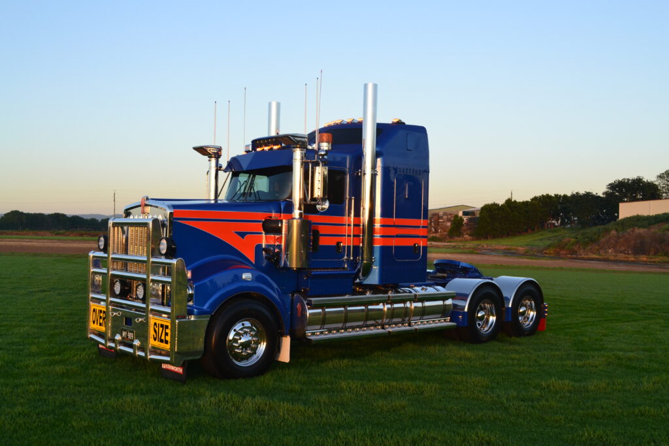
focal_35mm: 36
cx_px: 334
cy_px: 223
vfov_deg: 36.9
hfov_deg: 53.1
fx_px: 669
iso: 400
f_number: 9
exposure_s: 1/80
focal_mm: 24
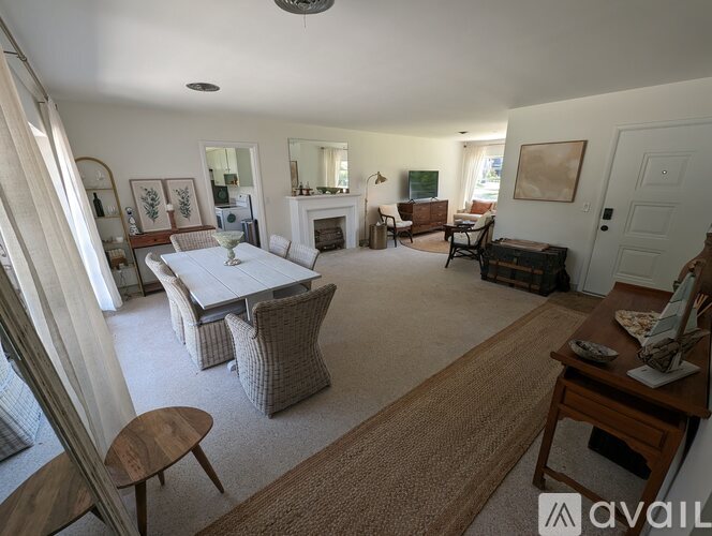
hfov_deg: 106.1
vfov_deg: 90.1
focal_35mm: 13
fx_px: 268
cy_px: 268
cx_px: 356
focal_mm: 1.95
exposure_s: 1/106
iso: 50
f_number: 2.2
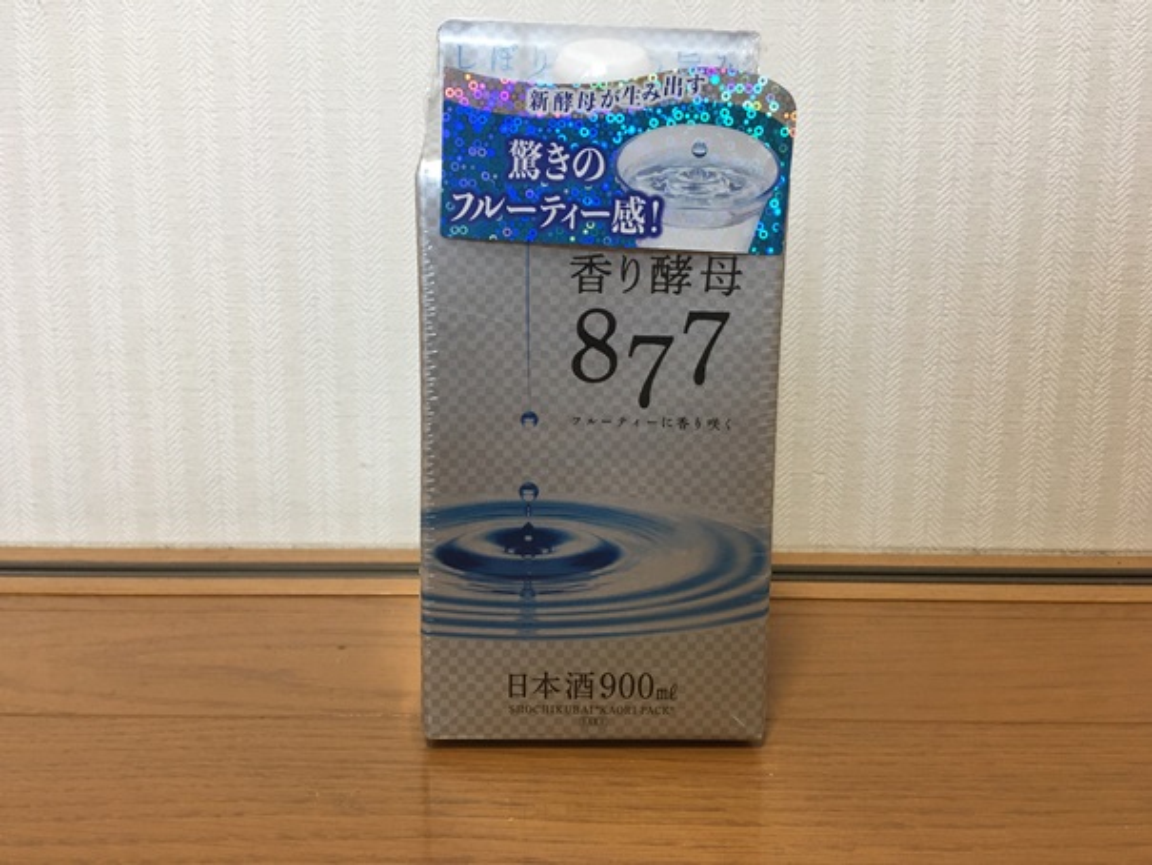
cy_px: 432
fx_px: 965
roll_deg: +0.2
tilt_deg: -12.0
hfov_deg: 61.6
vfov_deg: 48.2
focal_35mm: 29
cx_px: 576
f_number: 2.2
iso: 100
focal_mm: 4.15
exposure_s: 1/30
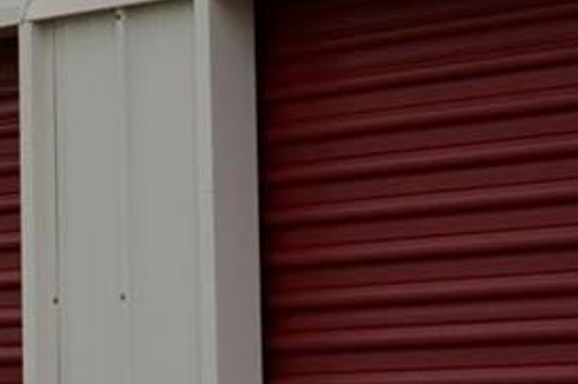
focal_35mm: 210
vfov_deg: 6.5
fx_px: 3368
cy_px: 303
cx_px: 51
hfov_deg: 9.8
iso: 400
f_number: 7.1
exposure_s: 1/200
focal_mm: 24
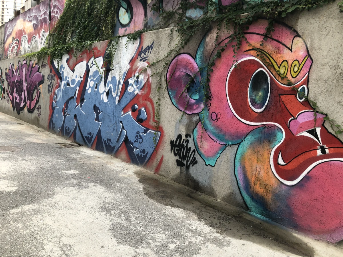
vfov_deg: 49.7
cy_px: 128
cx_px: 172
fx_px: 277
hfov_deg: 63.4
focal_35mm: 28
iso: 64
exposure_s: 1/120
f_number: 1.8
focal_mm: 4
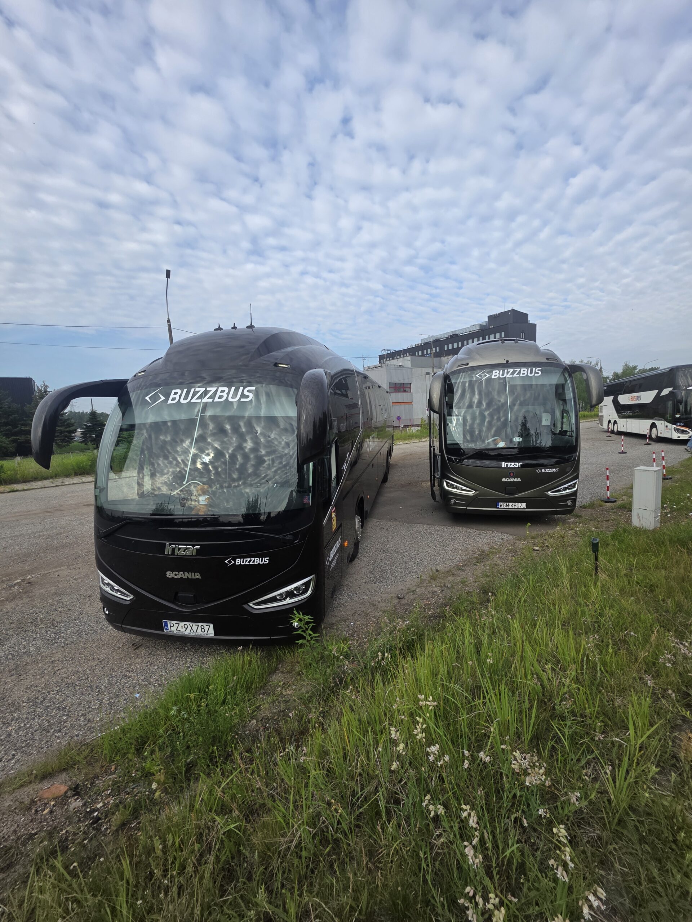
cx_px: 346
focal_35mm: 13
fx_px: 347
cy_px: 461
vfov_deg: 106.2
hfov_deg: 89.9
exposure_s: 1/1314
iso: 40
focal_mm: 2.2
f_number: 1.9
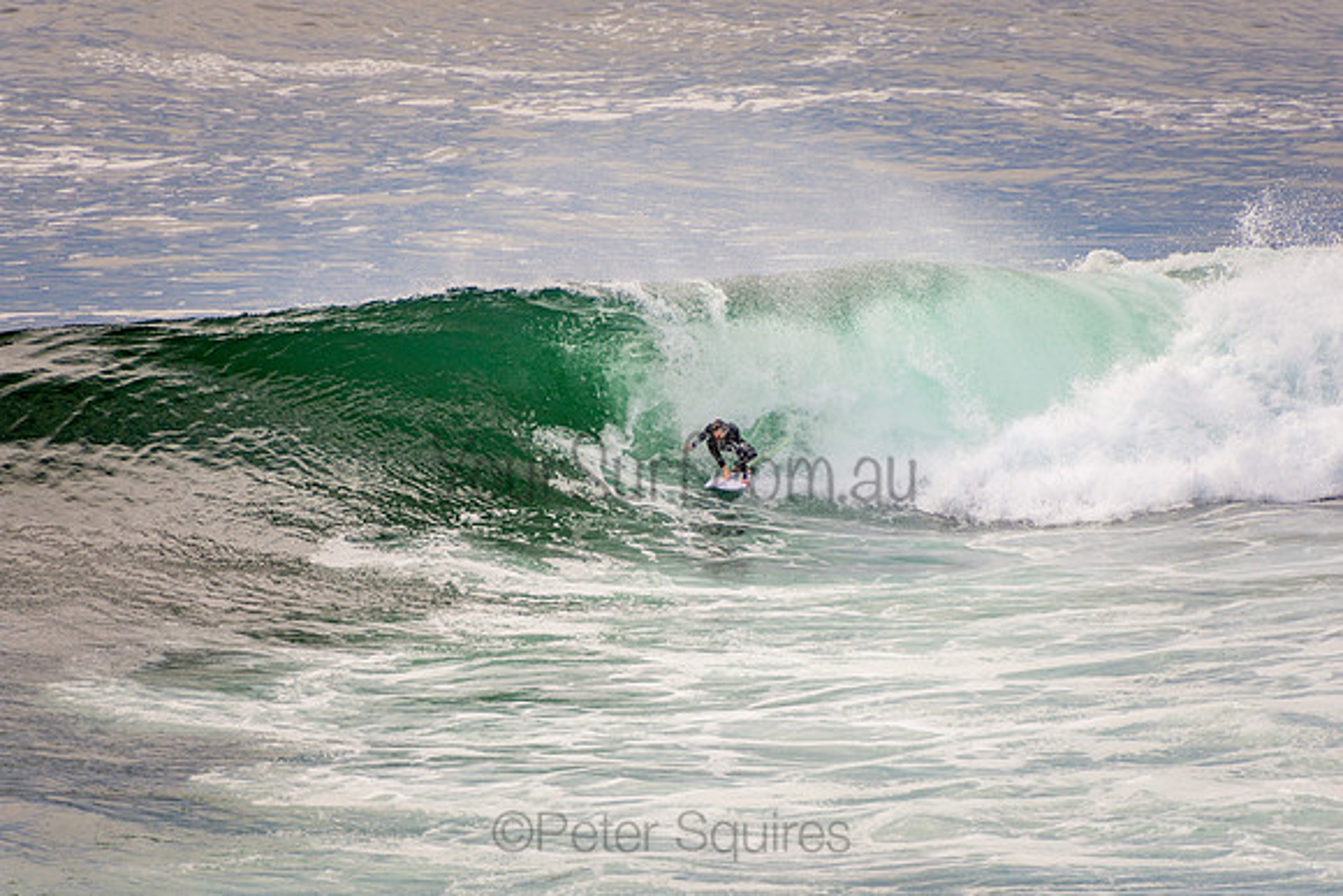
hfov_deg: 3.4
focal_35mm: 600
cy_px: 448
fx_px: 22388
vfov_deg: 2.3
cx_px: 672
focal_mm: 400
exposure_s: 1/800
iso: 320
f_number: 5.6
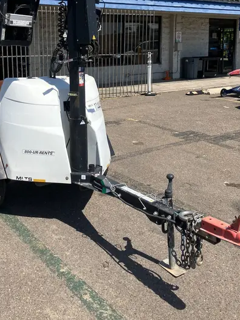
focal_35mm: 39
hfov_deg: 36.7
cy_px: 100
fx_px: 360
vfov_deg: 46.9
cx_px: 94
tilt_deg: -6.6
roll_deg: -0.3
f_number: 1.8
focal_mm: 3.99
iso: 32
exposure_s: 1/2857
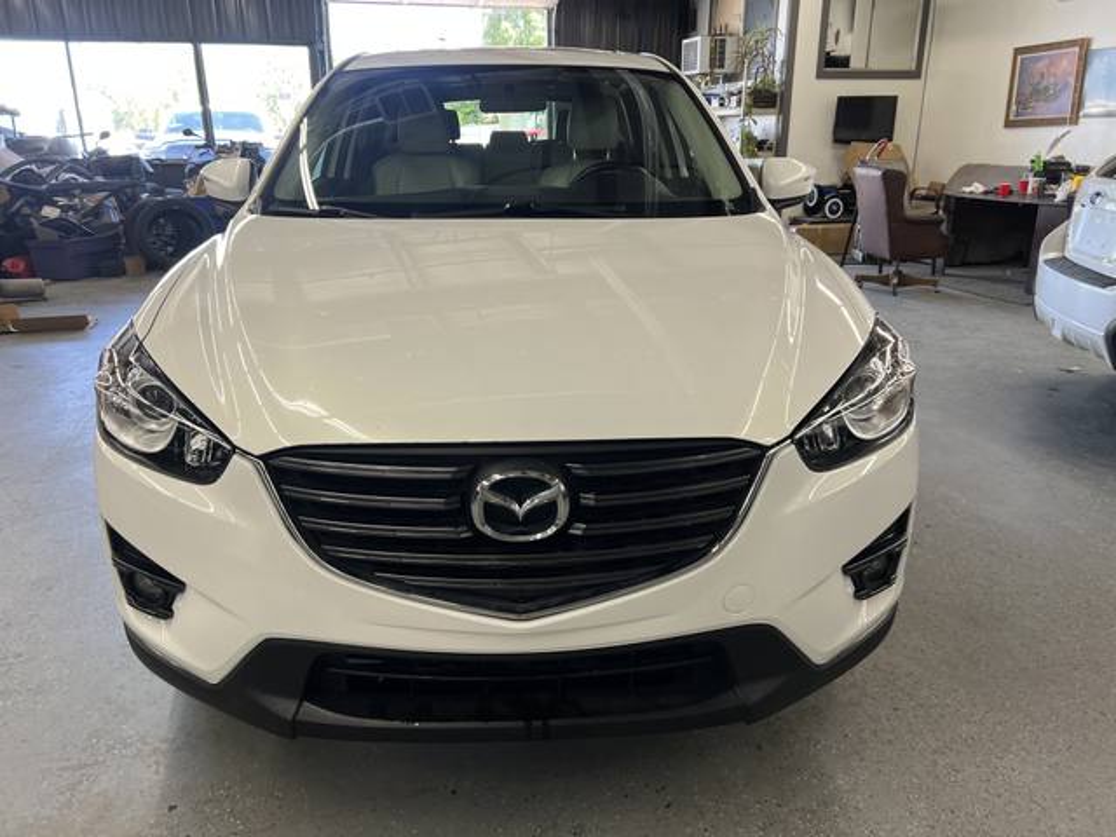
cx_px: 558
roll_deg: +1.4
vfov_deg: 53.1
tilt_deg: -19.2
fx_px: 838
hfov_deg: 67.3
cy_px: 418
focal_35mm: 26
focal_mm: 5.7
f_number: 1.5
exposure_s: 1/120
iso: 80
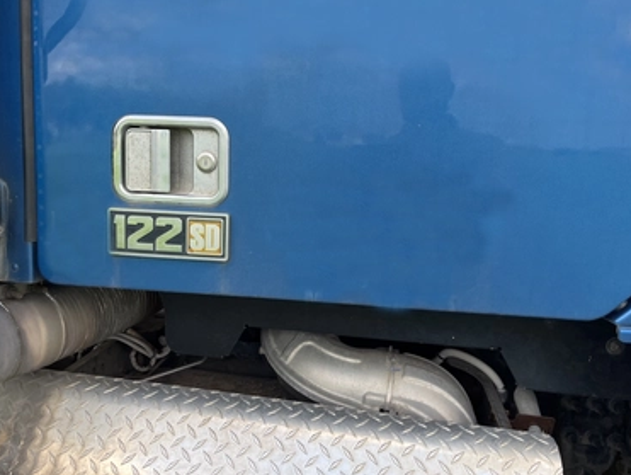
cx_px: 303
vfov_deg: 49.8
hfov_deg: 63.4
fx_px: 511
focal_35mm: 28
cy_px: 221
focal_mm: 5.1
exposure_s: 1/583
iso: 50
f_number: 1.6
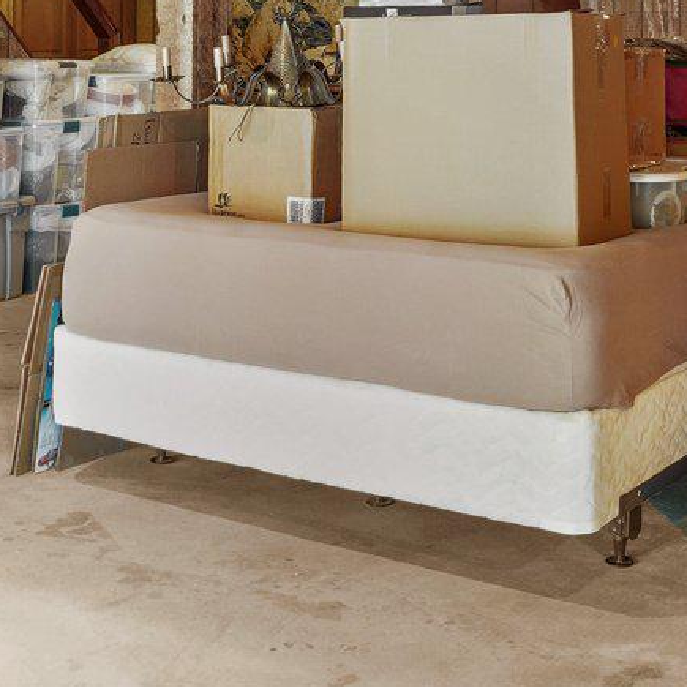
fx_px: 1491
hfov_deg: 25.9
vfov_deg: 24.7
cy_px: 1
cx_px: 371
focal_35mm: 66
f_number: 8
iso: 400
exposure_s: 2
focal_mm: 16.6
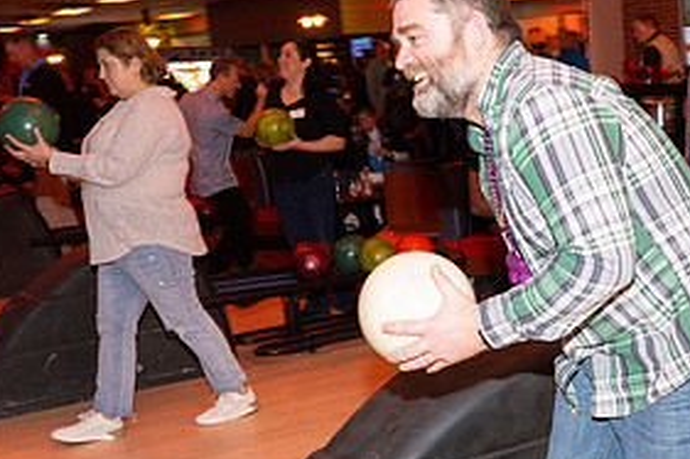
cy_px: 341
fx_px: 1149
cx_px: 647
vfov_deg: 22.4
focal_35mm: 60
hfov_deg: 31.5
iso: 2000
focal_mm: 24
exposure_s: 1/100
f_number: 5.6
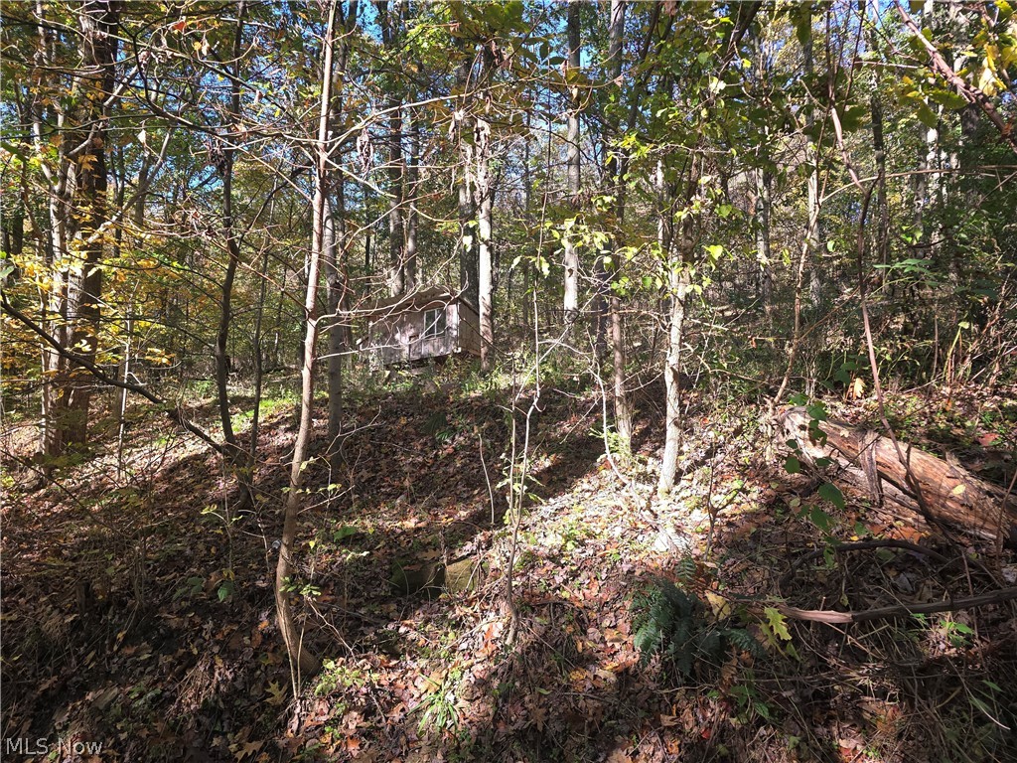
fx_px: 676
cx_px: 508
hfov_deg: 73.9
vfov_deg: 58.9
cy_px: 382
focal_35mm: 23
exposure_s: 1/120
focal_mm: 6.3
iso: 20
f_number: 1.7
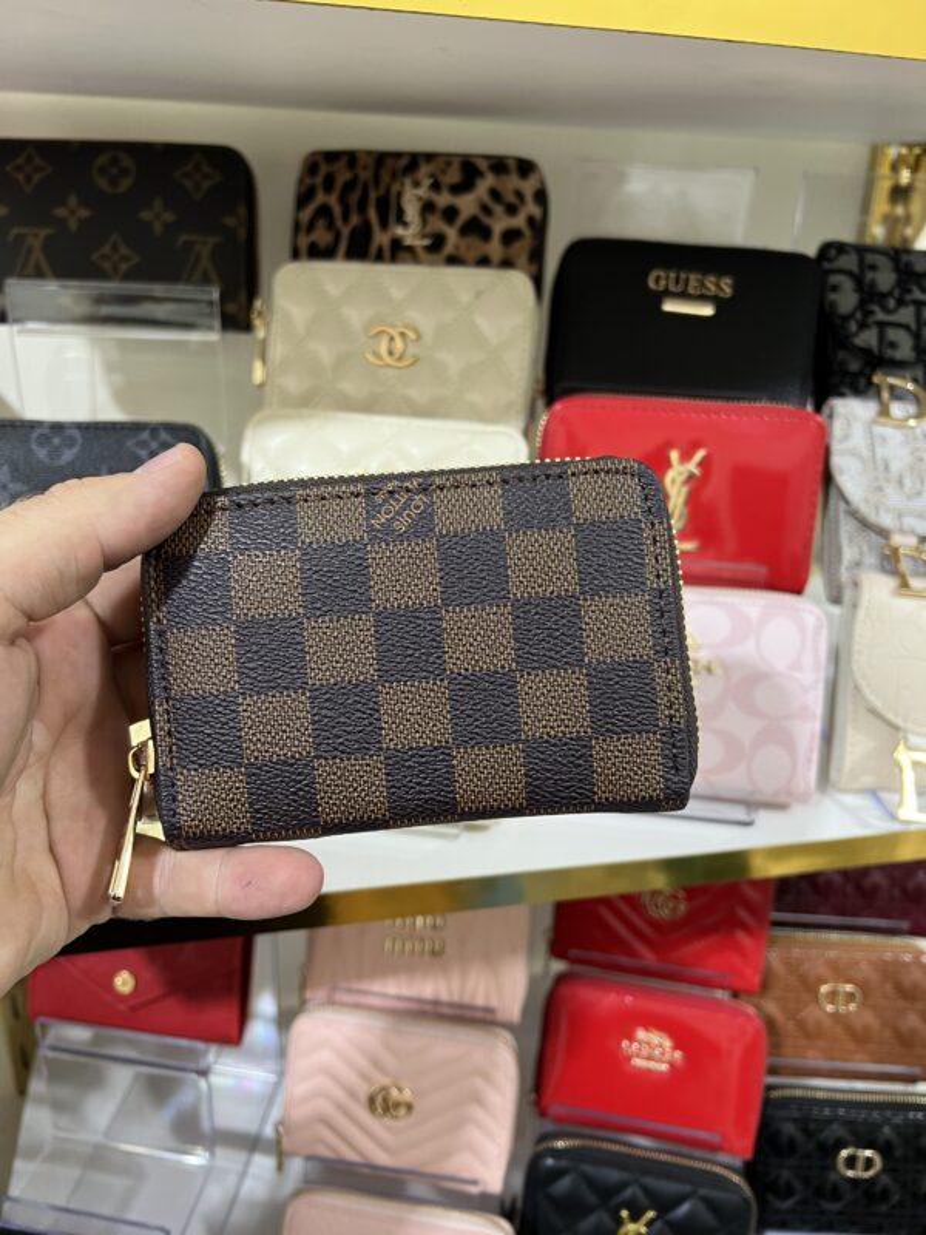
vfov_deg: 67.3
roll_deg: -2.8
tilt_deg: -21.4
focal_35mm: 26
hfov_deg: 53.1
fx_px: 927
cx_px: 463
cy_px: 618
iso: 160
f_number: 1.5
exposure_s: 1/50
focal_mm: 5.7
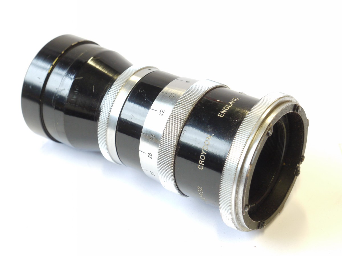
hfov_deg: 23.8
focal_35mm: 82
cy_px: 128
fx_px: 810
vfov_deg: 18.0
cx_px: 171
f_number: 8
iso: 800
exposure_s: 1/30
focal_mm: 41
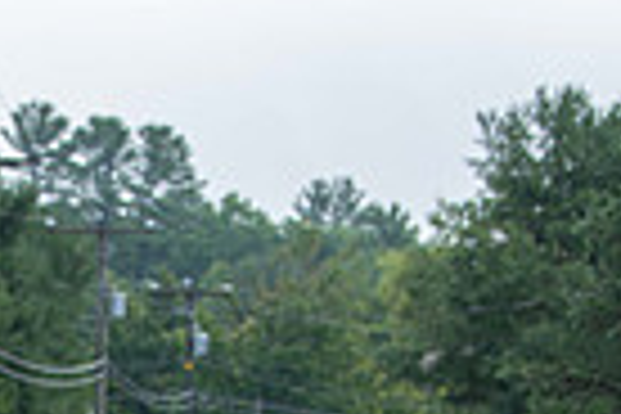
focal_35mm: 295
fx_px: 5088
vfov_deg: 4.6
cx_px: -184
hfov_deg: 6.9
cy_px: 853
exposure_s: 1/250
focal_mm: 70
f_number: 5.6
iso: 200
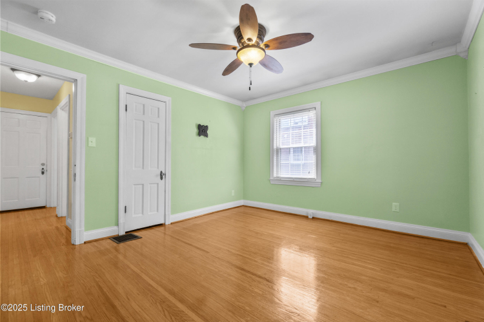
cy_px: 161
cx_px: 242
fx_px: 202
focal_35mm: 15
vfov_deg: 77.3
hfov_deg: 100.4
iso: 400
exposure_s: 1/25
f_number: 8
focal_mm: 10
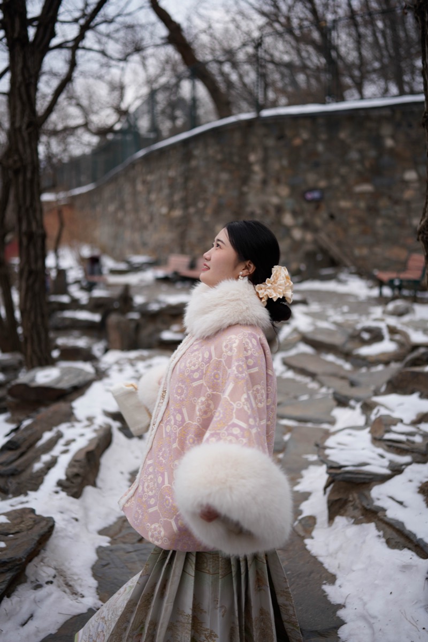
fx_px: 624
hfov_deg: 37.9
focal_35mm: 35
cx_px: 214
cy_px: 321
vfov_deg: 54.4
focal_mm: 35
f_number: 1.4
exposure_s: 1/640
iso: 100
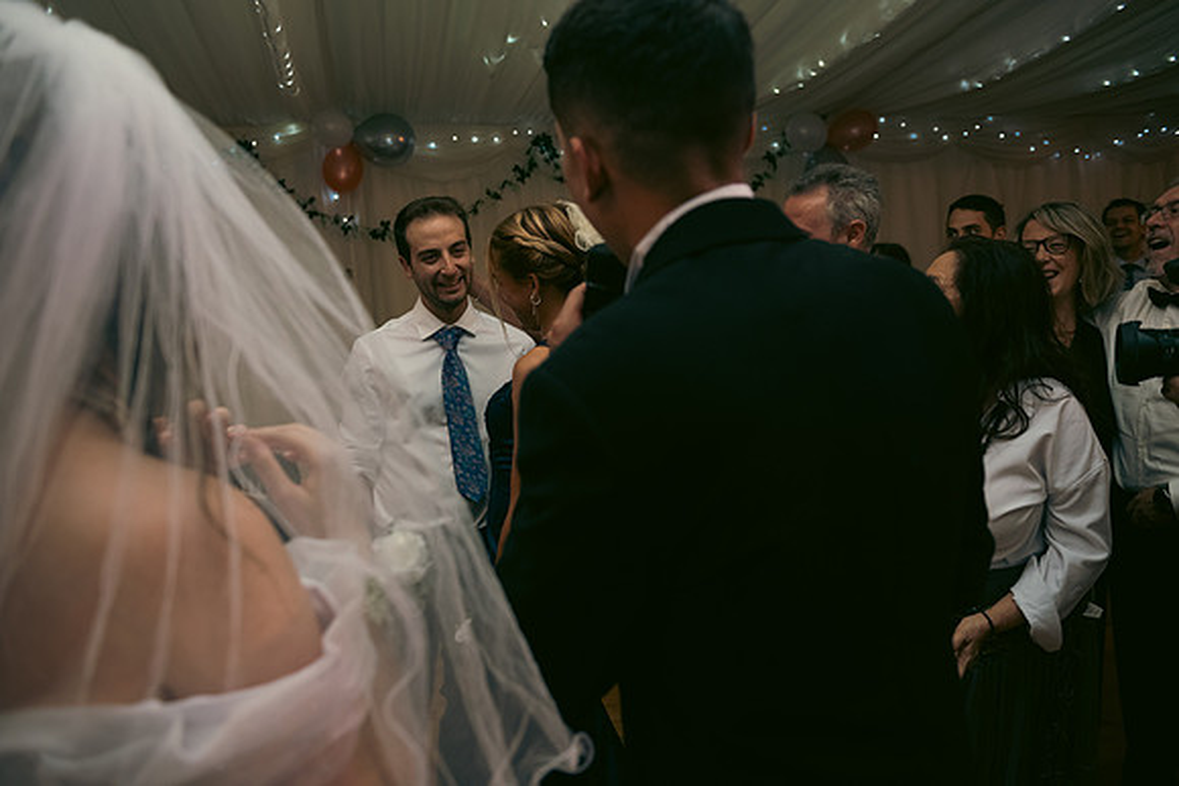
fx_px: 917
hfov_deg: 65.5
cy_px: 393
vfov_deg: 46.4
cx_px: 590
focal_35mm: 28
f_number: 3.5
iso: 800
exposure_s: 1/160
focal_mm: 28
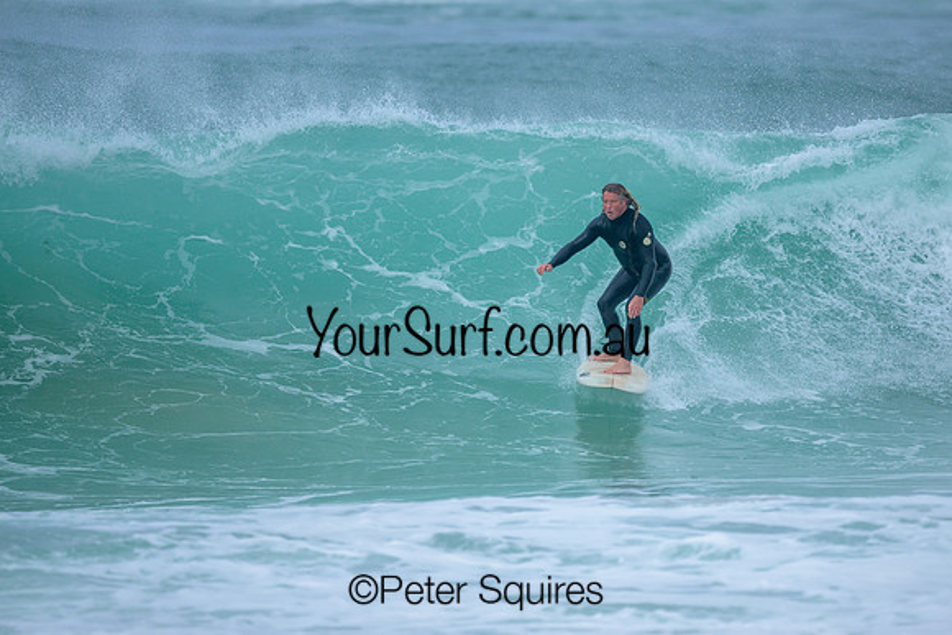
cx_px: 492
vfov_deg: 1.7
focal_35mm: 827
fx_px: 21882
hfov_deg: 2.5
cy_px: 307
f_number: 6.3
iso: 400
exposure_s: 1/2000
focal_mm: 800
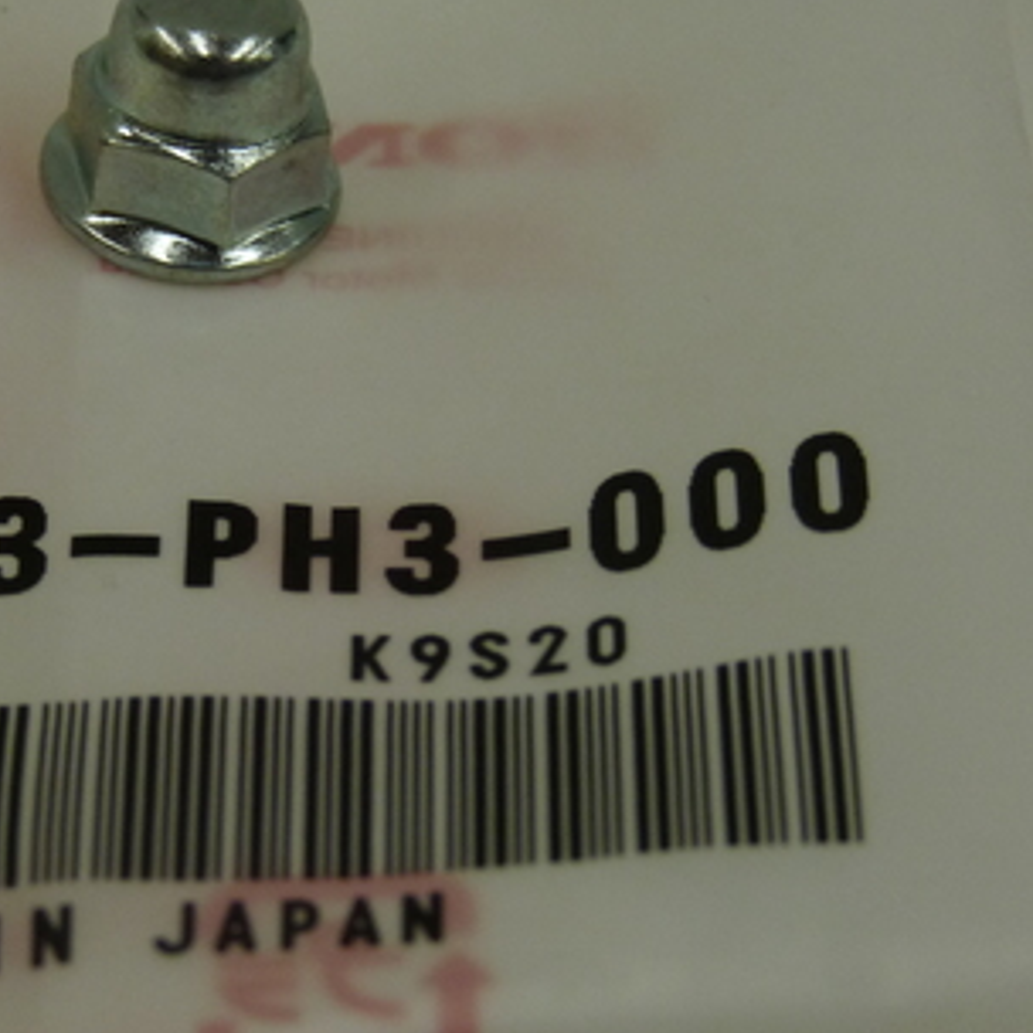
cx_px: 170
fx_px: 6347
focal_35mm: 188
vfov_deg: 9.3
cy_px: 503
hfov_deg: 9.3
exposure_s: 1/125
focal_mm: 18
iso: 200
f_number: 3.6
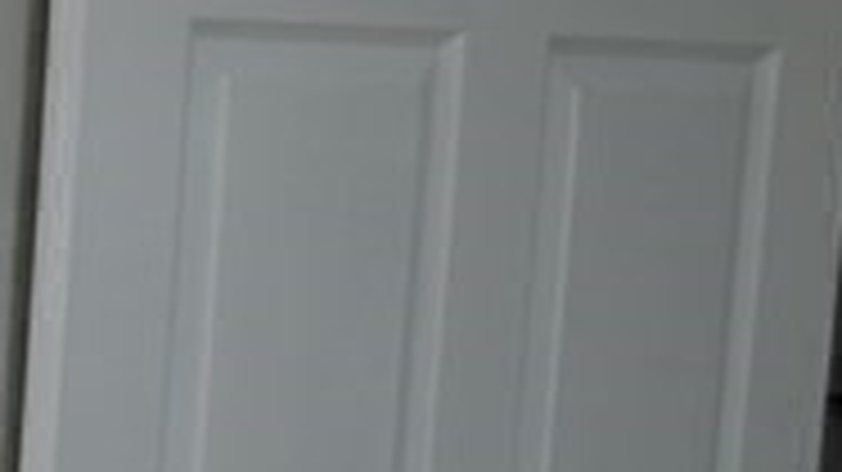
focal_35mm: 155
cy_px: 735
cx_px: -1229
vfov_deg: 7.7
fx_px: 3459
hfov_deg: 11.3
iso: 320
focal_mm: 18
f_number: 5.6
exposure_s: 1/125
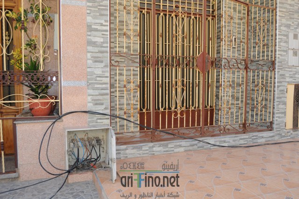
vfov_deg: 39.9
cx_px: 150
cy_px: 100
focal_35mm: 33
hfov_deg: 57.3
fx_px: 274
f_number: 5.6
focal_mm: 22
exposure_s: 1/200
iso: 200
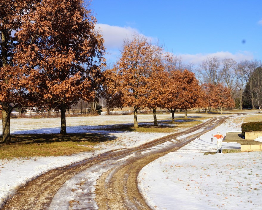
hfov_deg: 41.1
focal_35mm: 45
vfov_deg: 33.4
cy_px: 103
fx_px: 349
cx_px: 114
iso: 100
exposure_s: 1/250
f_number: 13
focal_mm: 26
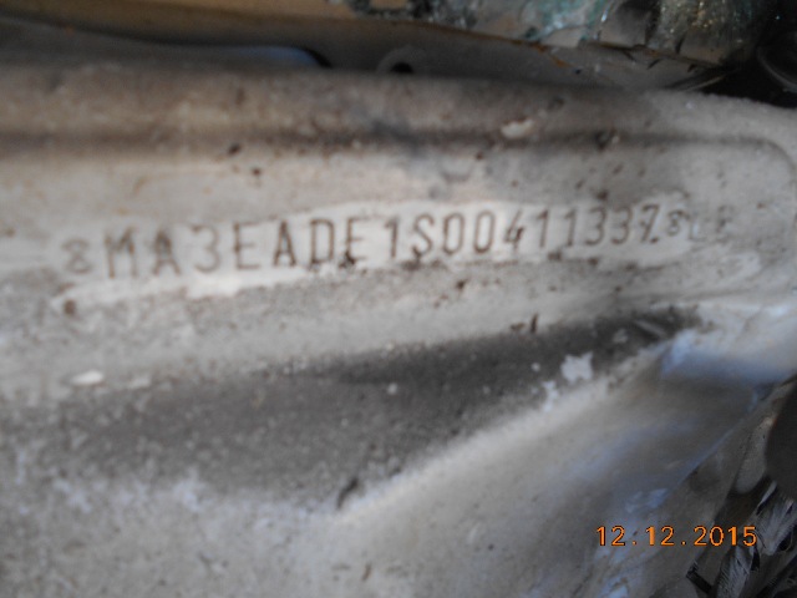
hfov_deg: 67.3
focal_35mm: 26
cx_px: 398
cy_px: 299
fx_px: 599
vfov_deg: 53.1
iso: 140
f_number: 3.2
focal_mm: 4.6
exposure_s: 1/30
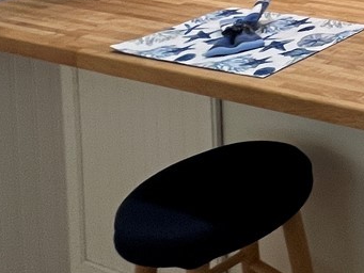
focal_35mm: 61
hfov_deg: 20.1
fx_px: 642
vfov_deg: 19.4
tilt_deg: -4.2
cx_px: 691
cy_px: -187
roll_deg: -0.4
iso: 125
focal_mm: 1.57
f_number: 1.8
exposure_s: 1/60
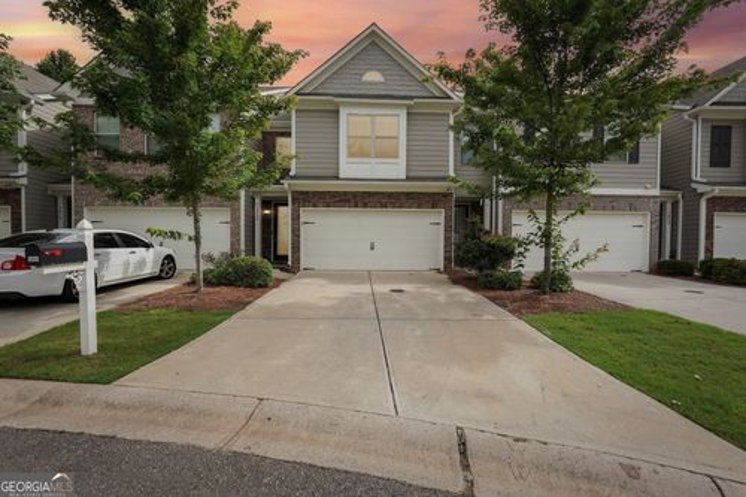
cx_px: 373
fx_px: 331
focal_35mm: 16
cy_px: 248
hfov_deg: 96.8
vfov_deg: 73.7
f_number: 8
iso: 800
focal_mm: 16
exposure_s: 1/1600
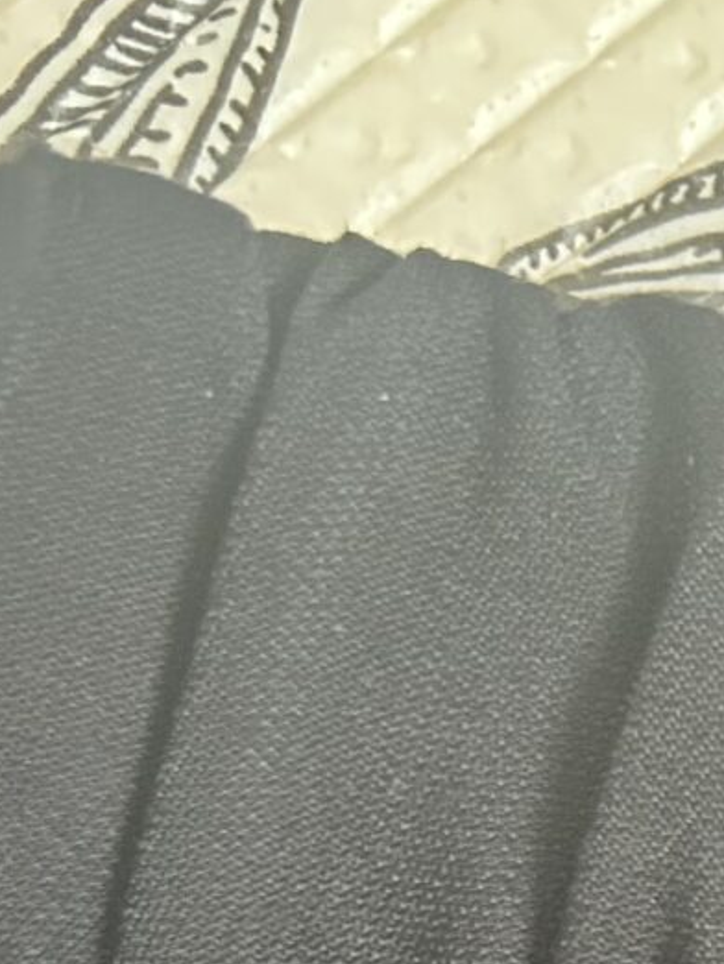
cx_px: 1406
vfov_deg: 17.3
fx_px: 2842
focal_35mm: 102
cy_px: 1452
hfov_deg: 12.8
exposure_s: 1/45
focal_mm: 5.7
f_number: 1.5
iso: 500
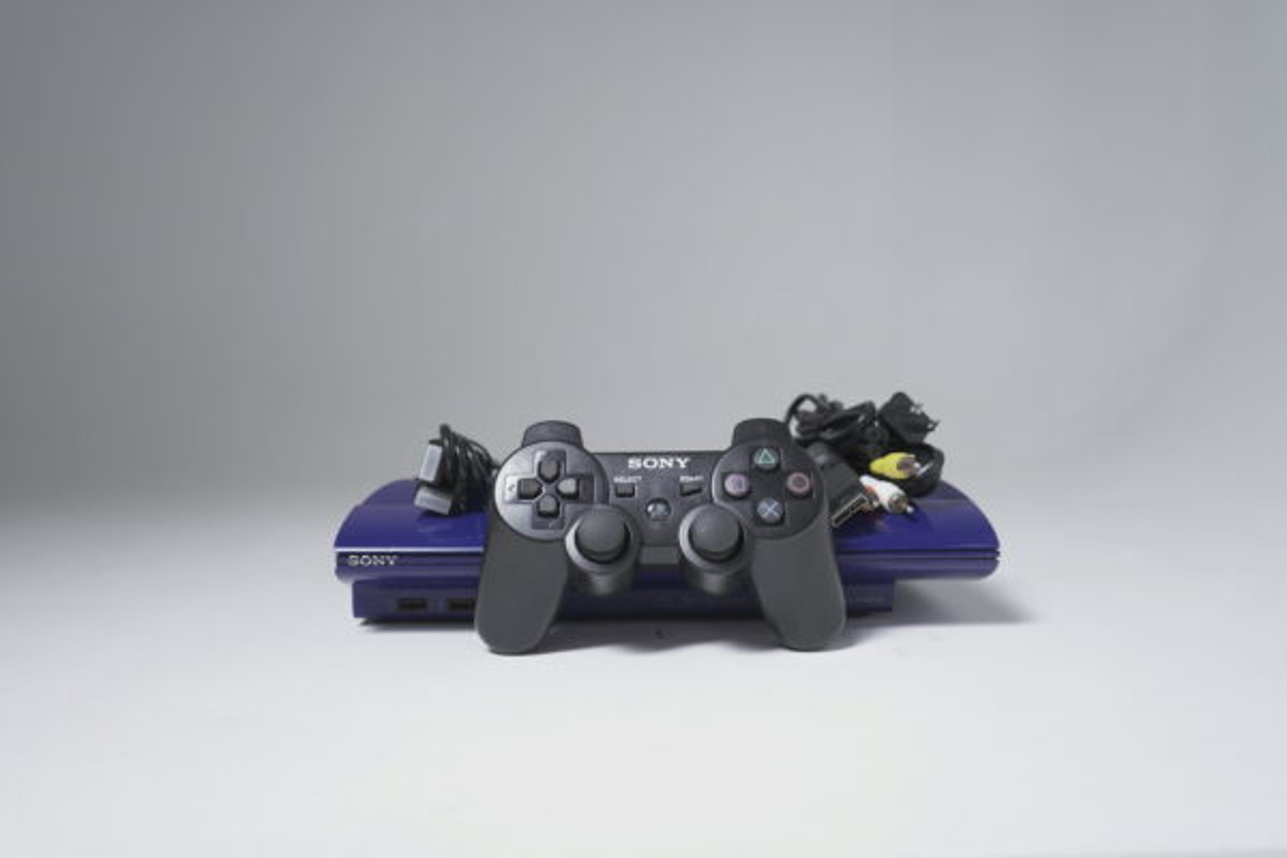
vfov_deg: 43.6
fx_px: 1072
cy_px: 429
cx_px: 644
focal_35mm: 30
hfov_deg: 61.9
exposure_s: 1/5
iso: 125
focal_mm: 30
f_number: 4.5
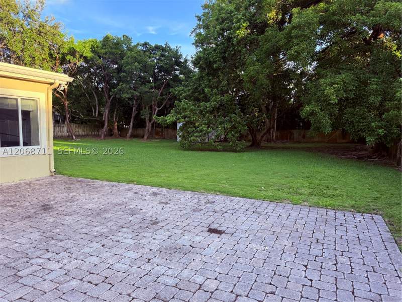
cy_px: 151
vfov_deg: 56.8
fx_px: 279
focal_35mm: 24
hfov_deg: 71.6
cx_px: 201
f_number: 1.78
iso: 100
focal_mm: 6.76
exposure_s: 1/374
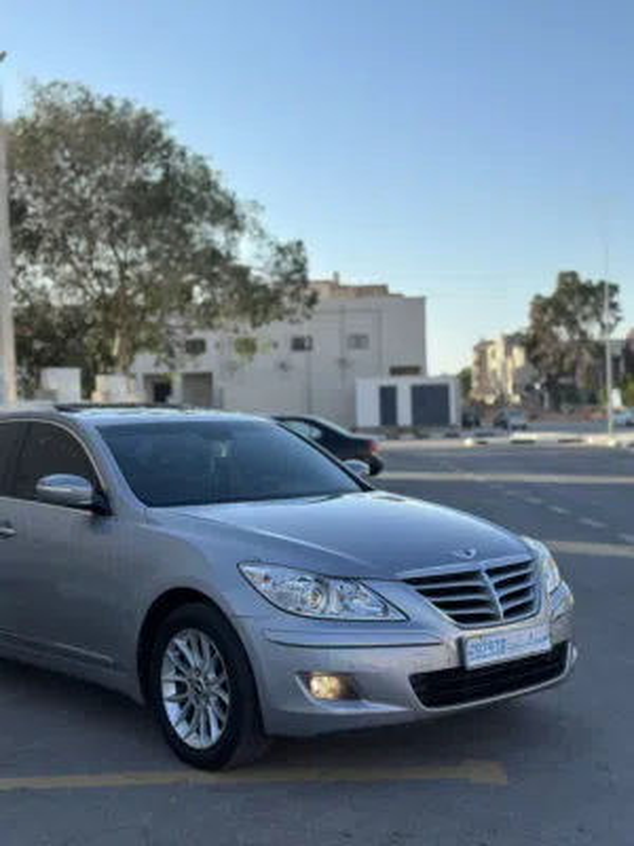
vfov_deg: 39.7
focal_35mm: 48
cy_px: 423
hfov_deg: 30.3
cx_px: 317
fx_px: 1172
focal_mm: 6.86
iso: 100
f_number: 1.78
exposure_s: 1/3731
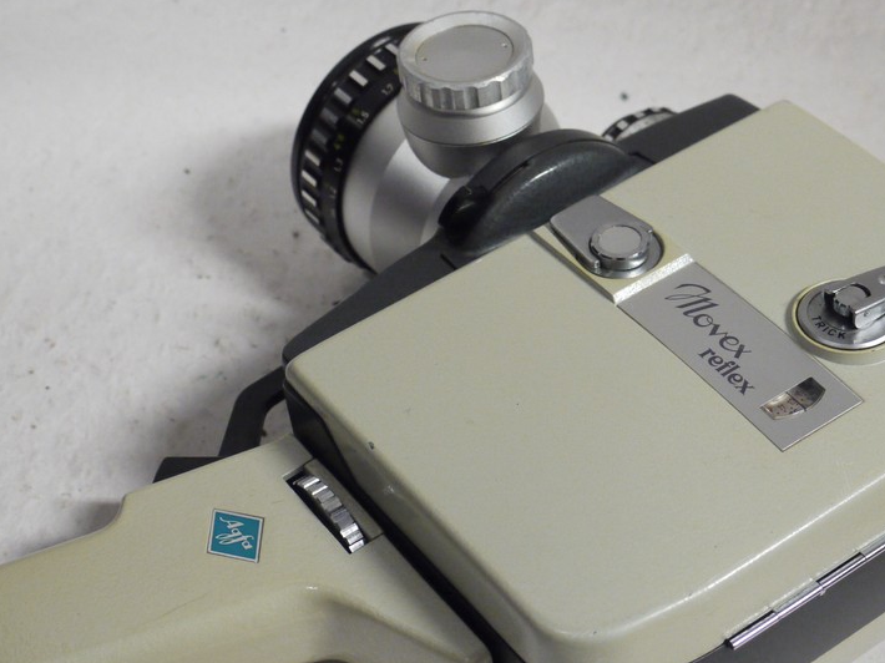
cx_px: 444
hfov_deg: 27.4
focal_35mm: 71
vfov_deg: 20.6
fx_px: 1815
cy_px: 456
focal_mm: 21
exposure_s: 1/30
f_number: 4.5
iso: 800
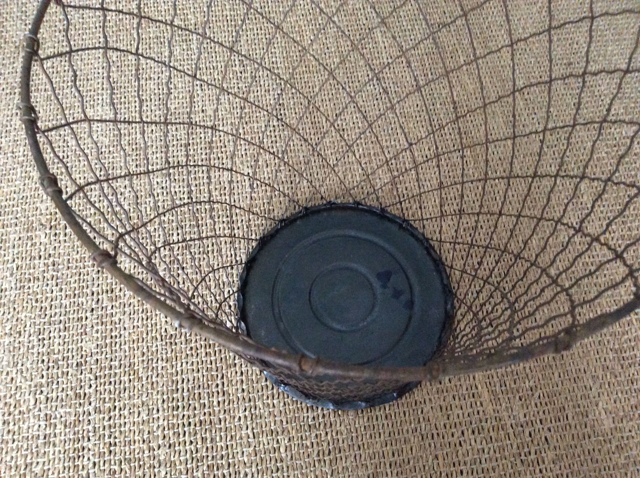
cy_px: 239
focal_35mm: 32
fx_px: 591
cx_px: 320
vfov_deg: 44.1
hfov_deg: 56.9
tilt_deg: -64.0
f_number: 2.4
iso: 320
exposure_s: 1/17
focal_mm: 3.3
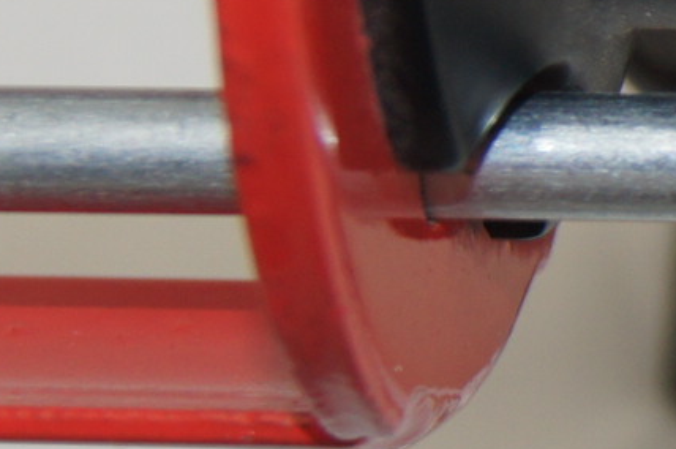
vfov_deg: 3.8
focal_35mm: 361
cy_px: -49
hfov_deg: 5.5
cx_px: 1707
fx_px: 6762
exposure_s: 1/160
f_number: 8
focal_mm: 45
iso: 200
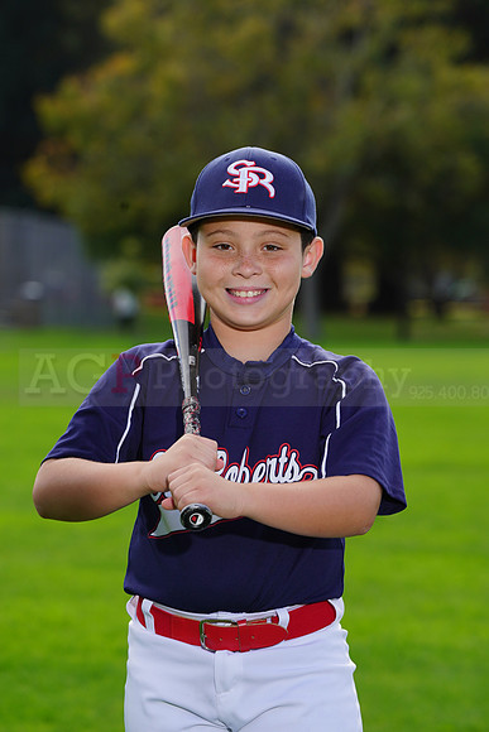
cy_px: 366
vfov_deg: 9.3
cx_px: 244
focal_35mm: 221
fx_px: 4500
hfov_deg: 6.2
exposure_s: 1/250
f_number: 8
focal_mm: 221
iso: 200
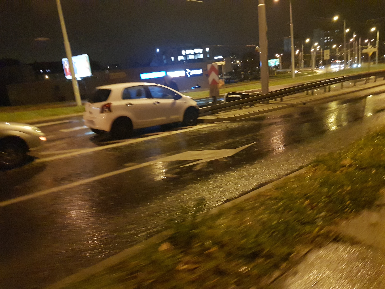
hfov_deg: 67.3
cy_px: 144
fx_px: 289
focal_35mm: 26
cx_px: 192
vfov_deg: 53.1
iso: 800
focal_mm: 4.2
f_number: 1.7
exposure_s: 1/25
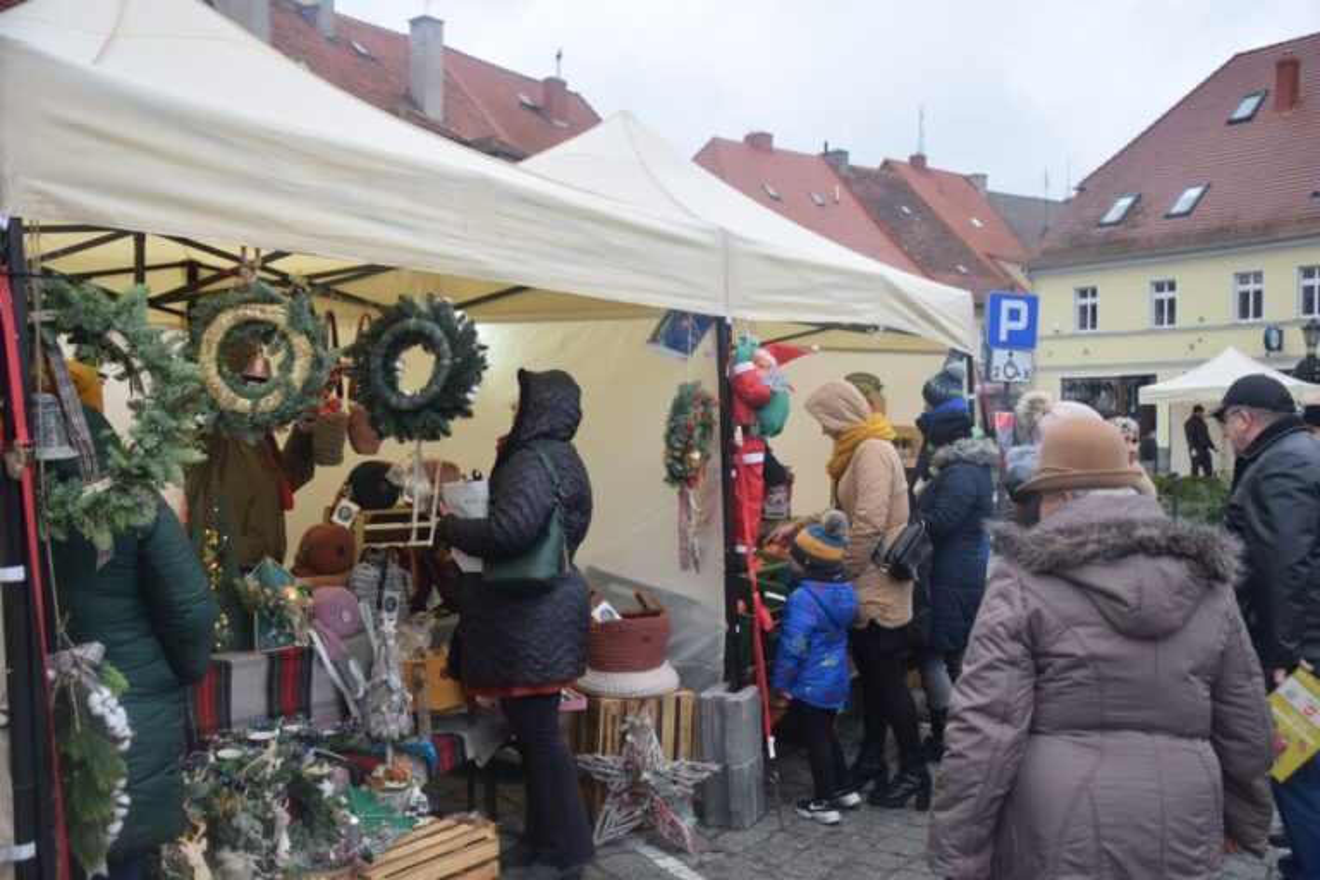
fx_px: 1375
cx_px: 660
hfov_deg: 51.3
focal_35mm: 38
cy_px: 440
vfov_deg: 35.5
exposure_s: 1/125
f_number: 5.6
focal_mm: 25
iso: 400
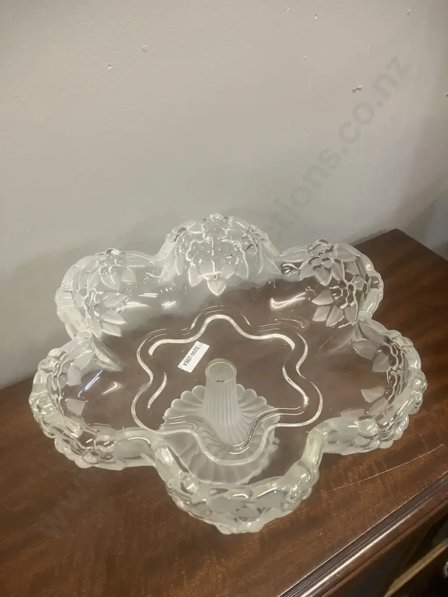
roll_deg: -1.6
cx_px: 224
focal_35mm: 28
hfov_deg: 49.7
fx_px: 483
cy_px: 298
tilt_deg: -40.3
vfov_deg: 63.4
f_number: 1.8
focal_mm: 3.99
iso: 250
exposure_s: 1/50
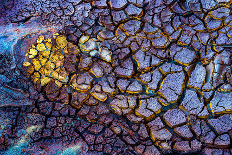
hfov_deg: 28.8
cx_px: 116
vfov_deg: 19.5
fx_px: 451
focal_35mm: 70
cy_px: 78
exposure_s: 3
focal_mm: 70
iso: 100
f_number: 14
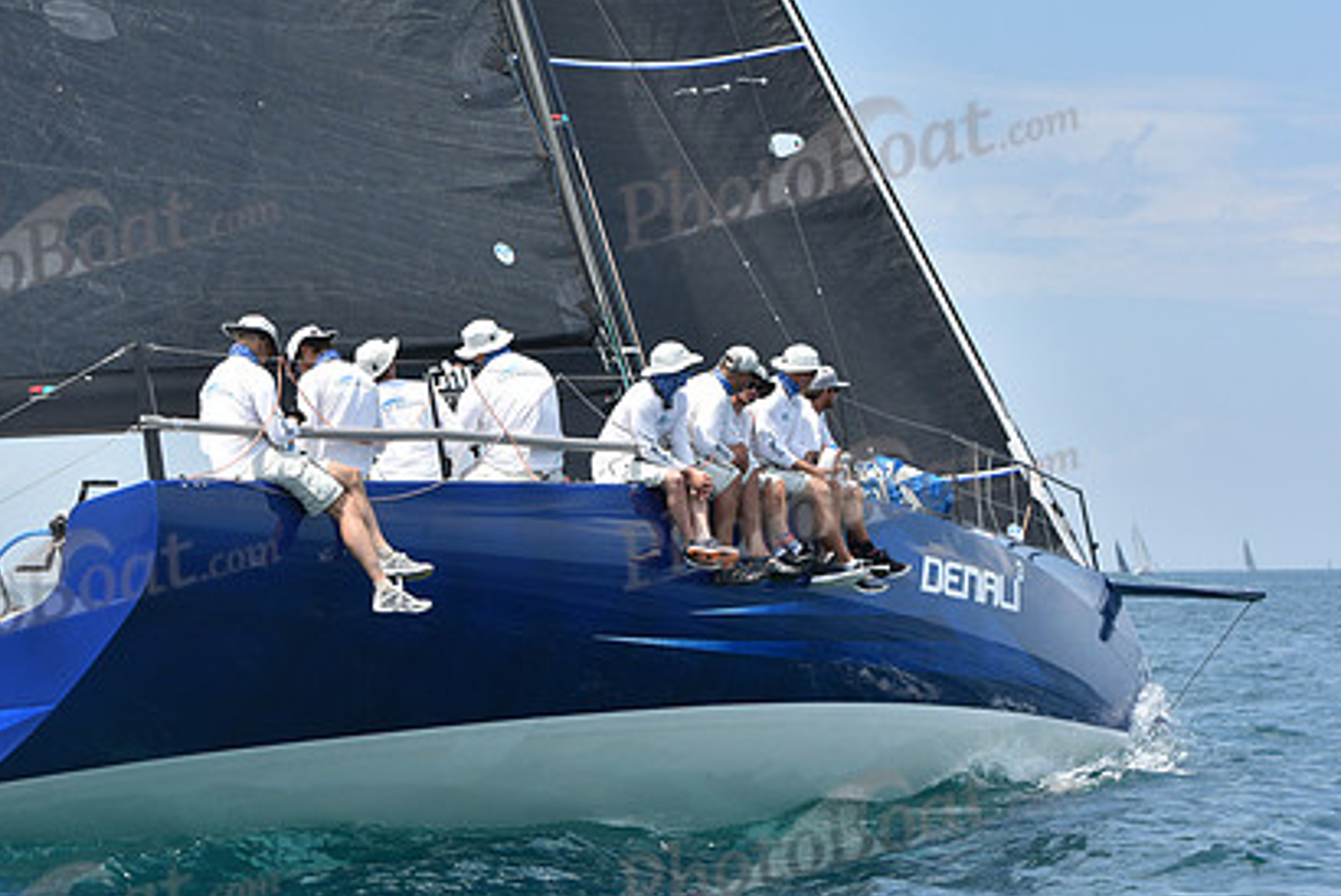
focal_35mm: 99
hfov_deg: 20.5
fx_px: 3690
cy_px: 381
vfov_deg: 13.8
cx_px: 451
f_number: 6.3
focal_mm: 70
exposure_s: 1/1250
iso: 250
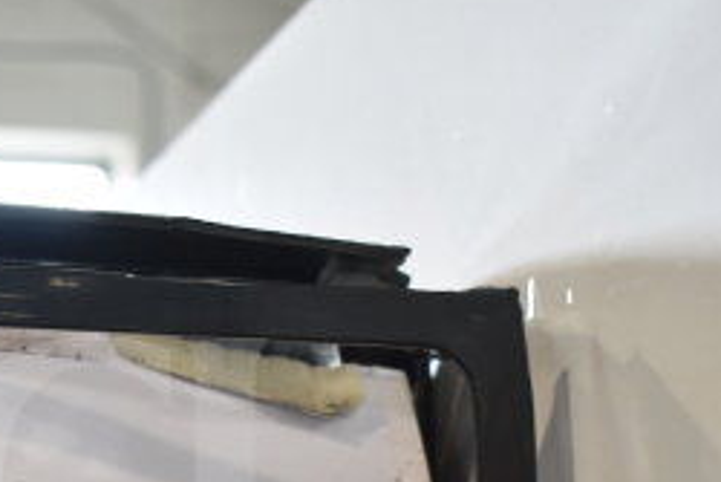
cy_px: 567
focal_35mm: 88
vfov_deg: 15.1
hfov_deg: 22.3
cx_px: 6
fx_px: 1763
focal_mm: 24
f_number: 3.8
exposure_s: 1/40
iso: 250
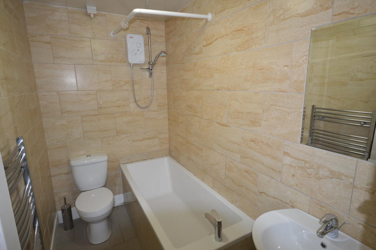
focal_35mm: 20
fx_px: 203
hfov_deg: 85.5
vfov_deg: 63.1
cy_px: 125
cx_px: 188
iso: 1250
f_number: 4.5
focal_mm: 13
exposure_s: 1/60
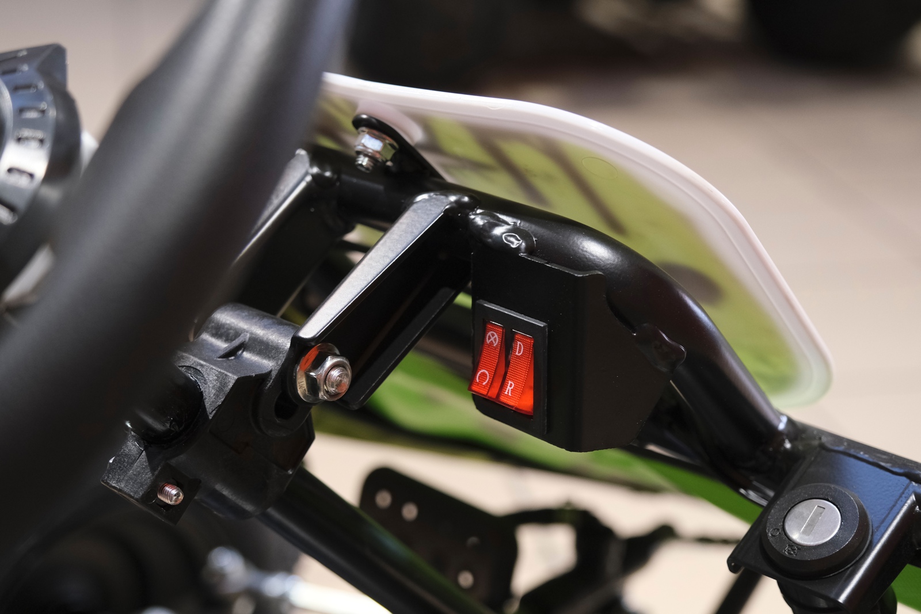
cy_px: 307
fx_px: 1509
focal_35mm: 59
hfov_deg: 33.9
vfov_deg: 23.0
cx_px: 460
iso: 1600
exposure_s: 1/100
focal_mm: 39.3
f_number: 4
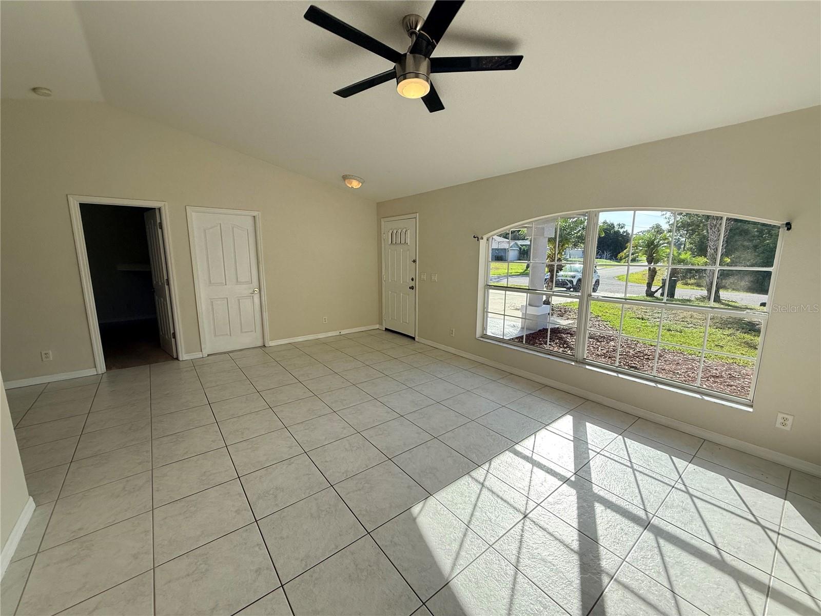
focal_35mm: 14
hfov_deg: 102.1
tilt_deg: -9.5
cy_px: 308
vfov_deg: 85.7
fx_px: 332
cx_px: 410
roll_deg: +0.1
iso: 64
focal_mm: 2.22
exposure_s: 1/770
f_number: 2.2
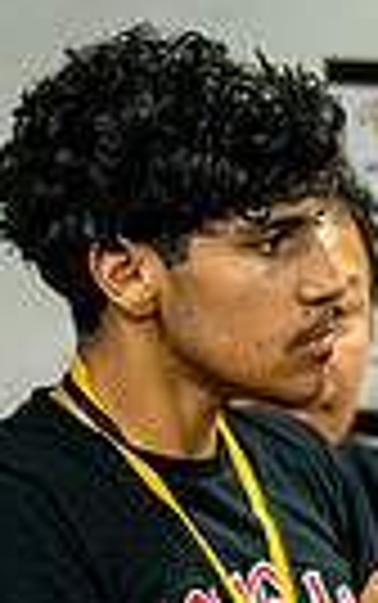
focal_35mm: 472
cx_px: 852
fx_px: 7763
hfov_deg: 2.8
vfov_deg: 4.4
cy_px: 616
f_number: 2
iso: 4000
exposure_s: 1/640
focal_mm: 96
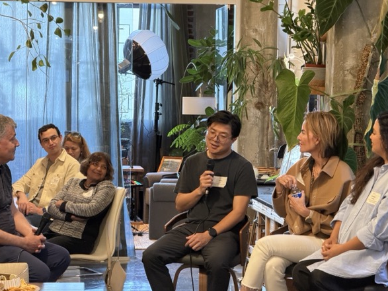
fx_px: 1221
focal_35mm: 109
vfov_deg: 13.6
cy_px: 135
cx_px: 180
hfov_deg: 18.0
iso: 500
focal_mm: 16.89
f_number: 2.8
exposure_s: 1/40
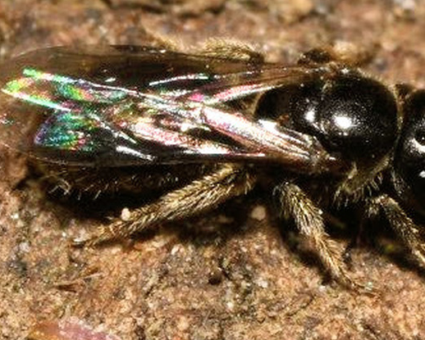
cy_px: 126
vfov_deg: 5.7
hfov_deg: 7.1
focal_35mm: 274
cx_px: 294
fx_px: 3447
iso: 250
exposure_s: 1/60
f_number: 32
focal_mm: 105
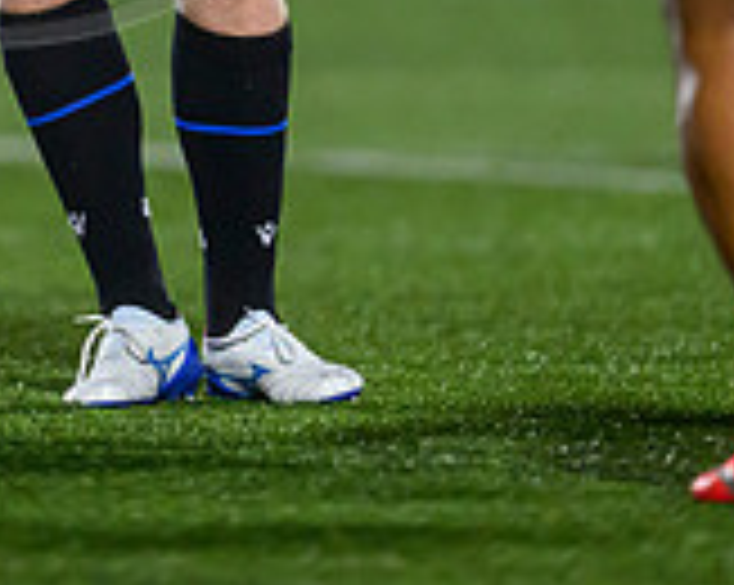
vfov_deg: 0.9
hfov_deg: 1.2
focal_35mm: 1658
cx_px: -53
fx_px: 35975
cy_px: -432
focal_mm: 400
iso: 5000
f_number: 3.2
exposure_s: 1/3200
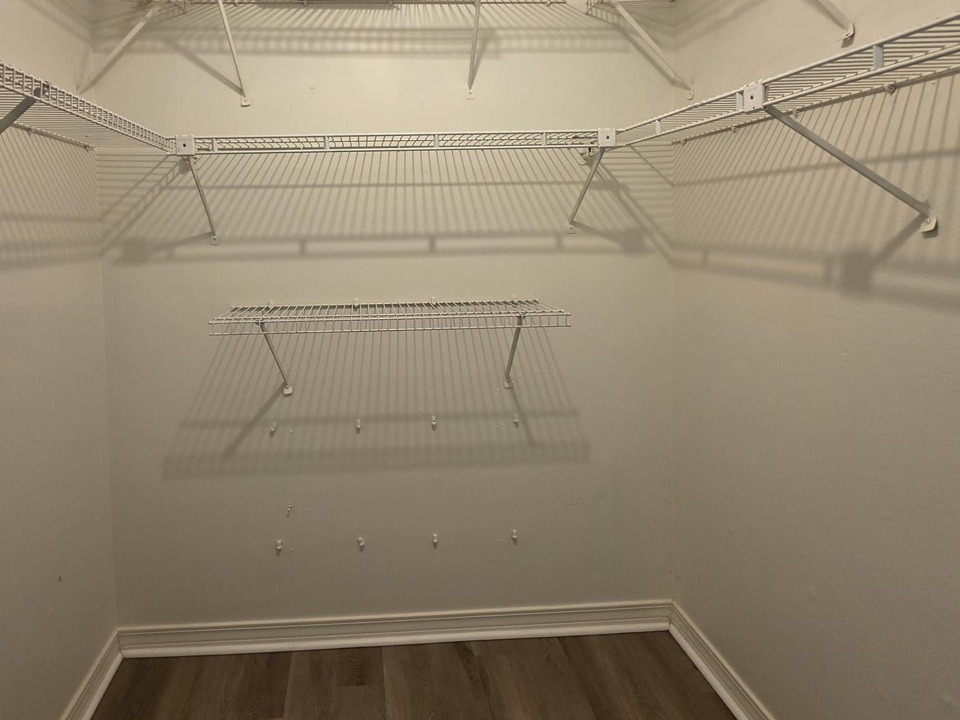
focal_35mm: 19
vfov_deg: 67.3
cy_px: 258
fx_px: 527
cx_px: 394
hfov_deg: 83.8
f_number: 1.9
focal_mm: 2.2
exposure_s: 1/120
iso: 250
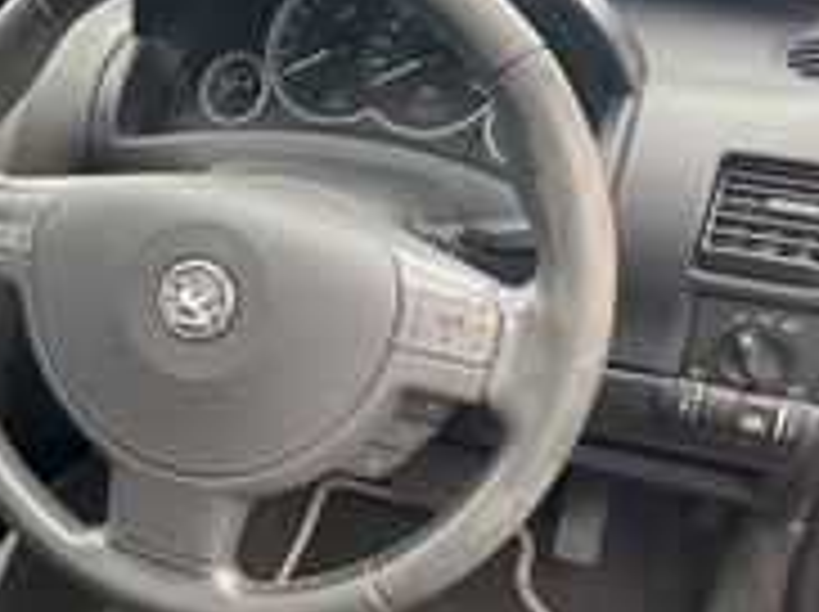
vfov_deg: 28.8
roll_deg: +3.0
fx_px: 1181
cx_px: 135
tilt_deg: -36.4
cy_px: 423
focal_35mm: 50
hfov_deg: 36.6
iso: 125
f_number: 1.8
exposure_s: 1/105
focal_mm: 4.25
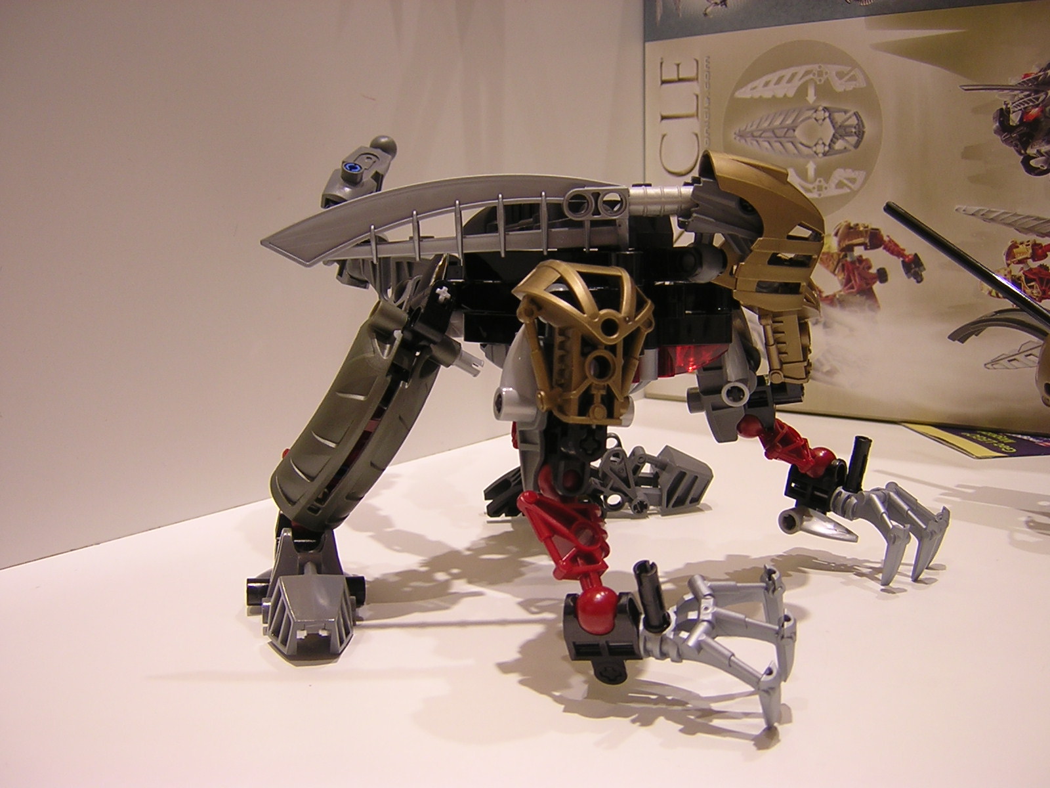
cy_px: 394
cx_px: 525
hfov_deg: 51.4
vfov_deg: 39.7
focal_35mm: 36
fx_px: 1092
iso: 100
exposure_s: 1/52.9
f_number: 2.6
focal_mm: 4.7
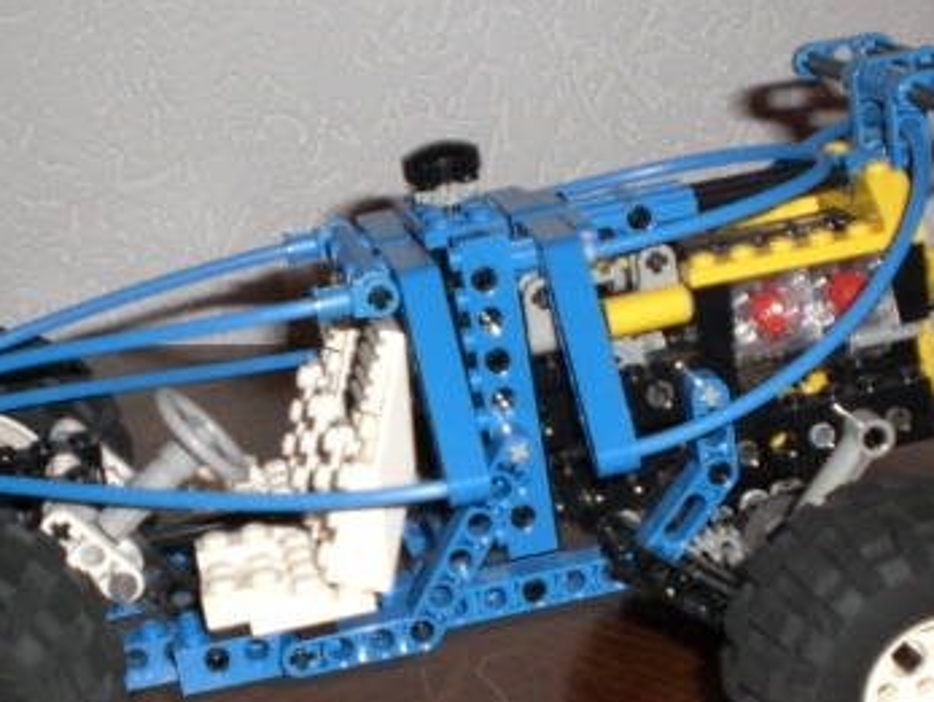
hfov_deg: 27.7
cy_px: 506
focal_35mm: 70
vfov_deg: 20.9
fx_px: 1891
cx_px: 447
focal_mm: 6.3
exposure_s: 1/60
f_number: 3.1
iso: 200
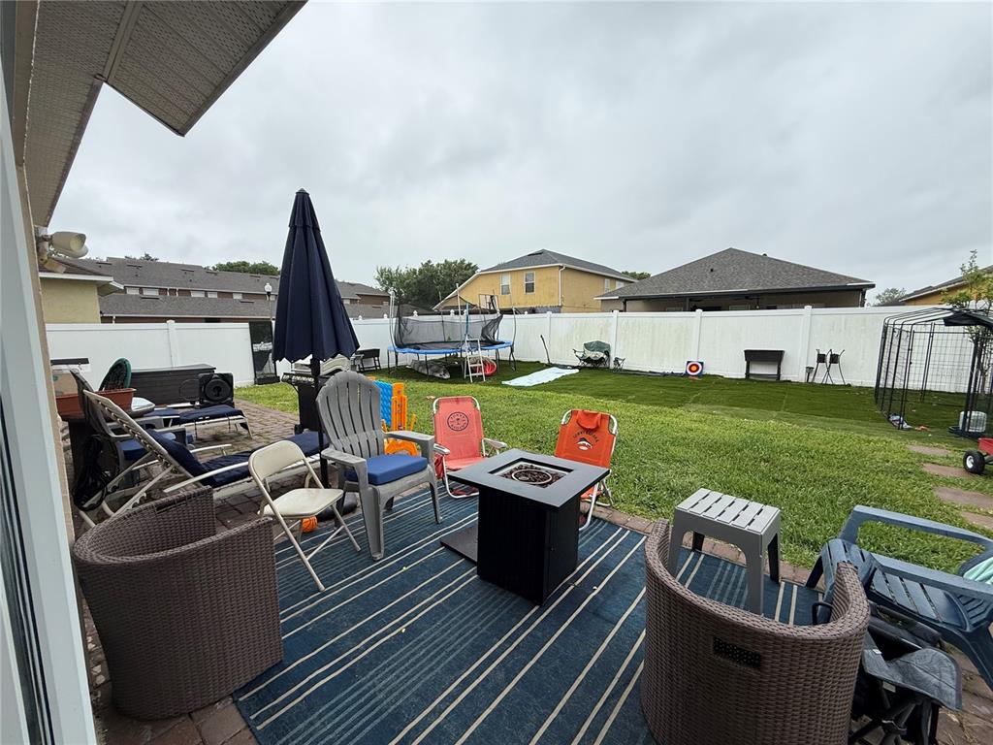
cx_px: 496
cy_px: 372
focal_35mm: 14
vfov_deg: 85.7
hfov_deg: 102.1
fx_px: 402
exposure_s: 1/914
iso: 50
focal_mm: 2.22
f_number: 2.2
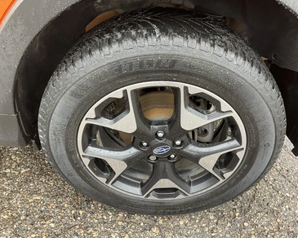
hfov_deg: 57.1
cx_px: 162
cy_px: 119
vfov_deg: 47.1
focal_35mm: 31
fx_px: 273
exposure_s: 1/101
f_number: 1.8
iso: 64
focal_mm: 3
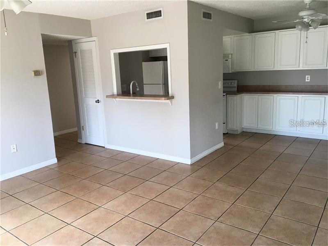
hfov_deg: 61.7
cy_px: 123
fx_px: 275
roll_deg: +3.1
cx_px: 164
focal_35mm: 29
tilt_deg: -10.5
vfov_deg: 48.2
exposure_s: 1/30
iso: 40
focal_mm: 4.15
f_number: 2.2
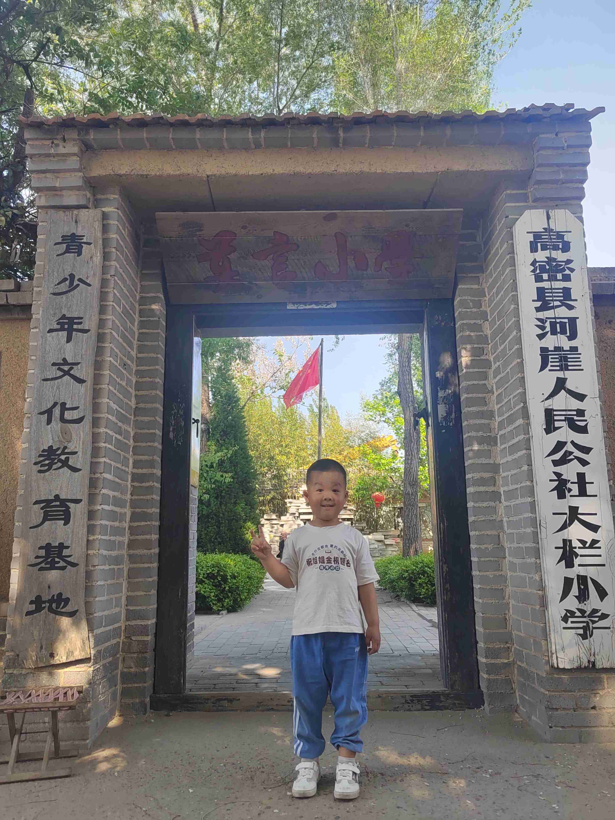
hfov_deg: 58.9
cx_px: 308
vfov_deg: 73.9
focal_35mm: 23
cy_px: 410
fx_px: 545
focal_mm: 5.52
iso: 109
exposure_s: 1/100
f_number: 1.9
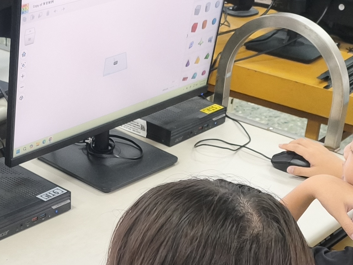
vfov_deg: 17.2
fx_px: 846
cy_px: 284
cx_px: 96
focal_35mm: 83
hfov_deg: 23.4
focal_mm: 6.45
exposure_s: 1/120
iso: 400
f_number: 1.62
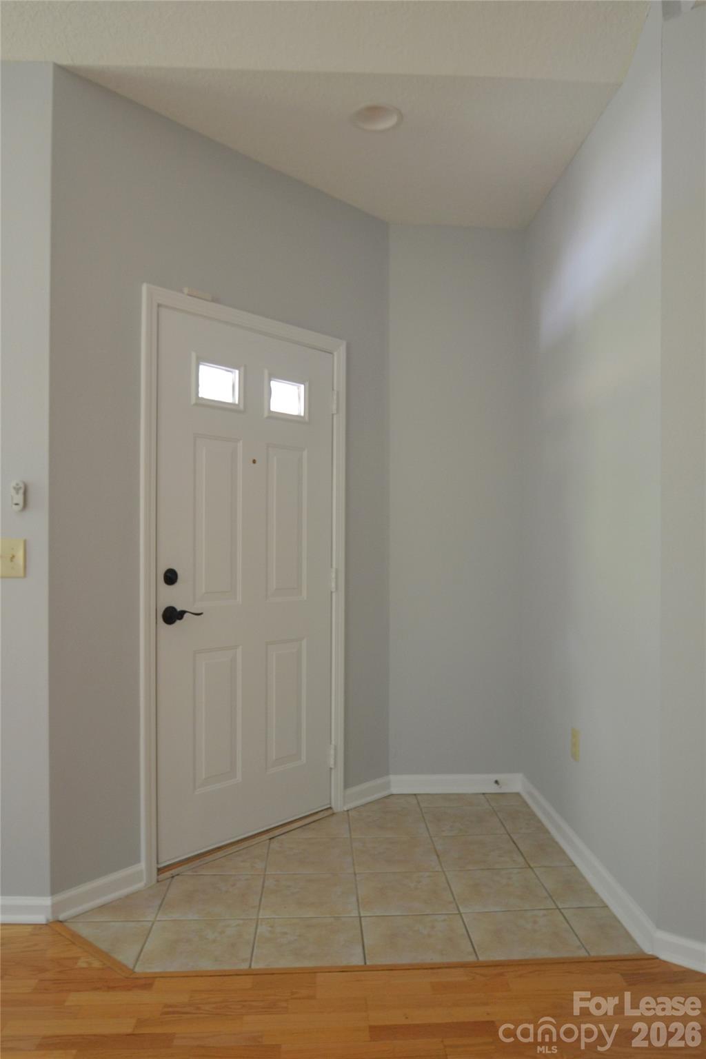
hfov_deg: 53.1
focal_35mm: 24
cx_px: 353
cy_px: 530
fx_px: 706
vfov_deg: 73.7
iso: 800
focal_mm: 16
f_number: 4
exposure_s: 1/60
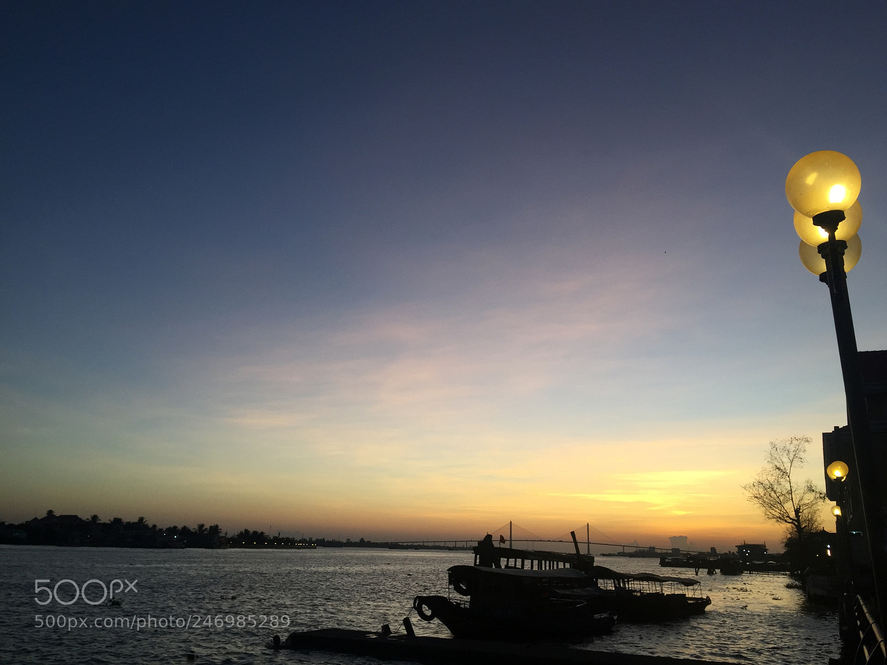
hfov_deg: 61.7
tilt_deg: +16.1
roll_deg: -3.1
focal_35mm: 29
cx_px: 444
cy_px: 332
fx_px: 743
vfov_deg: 48.2
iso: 40
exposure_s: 1/100
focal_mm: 4.15
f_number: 2.2
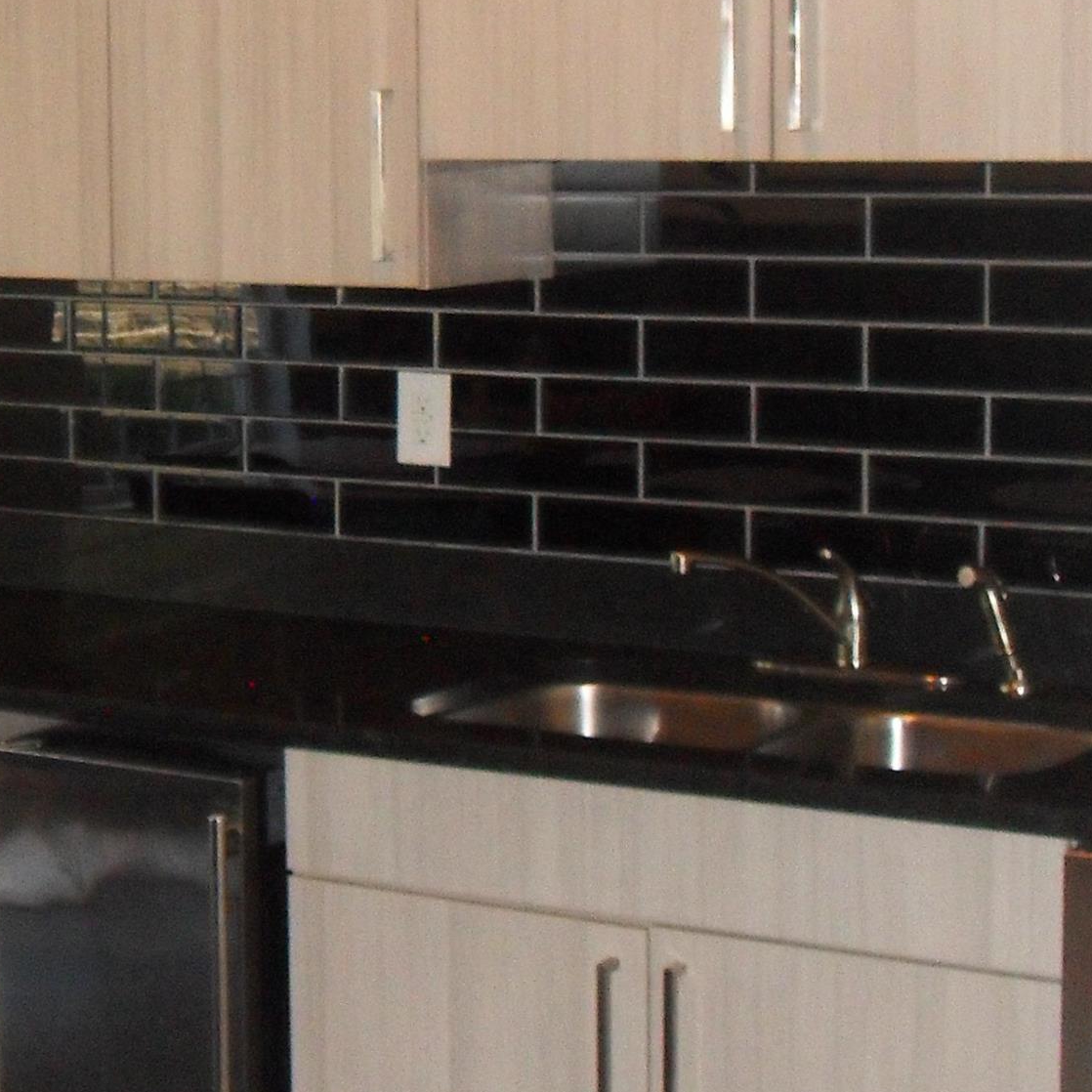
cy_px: 427
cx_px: 332
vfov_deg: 20.4
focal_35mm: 85
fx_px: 3034
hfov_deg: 20.3
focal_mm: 6.3
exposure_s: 1/45
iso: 400
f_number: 3.5
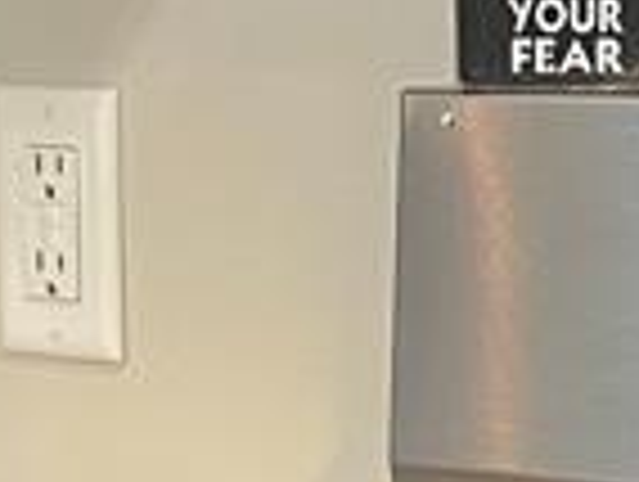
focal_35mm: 187
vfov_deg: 7.4
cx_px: 441
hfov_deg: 10.5
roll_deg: +0.6
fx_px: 3458
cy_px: 1212
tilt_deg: -20.3
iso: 200
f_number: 1.5
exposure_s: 1/60
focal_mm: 5.7
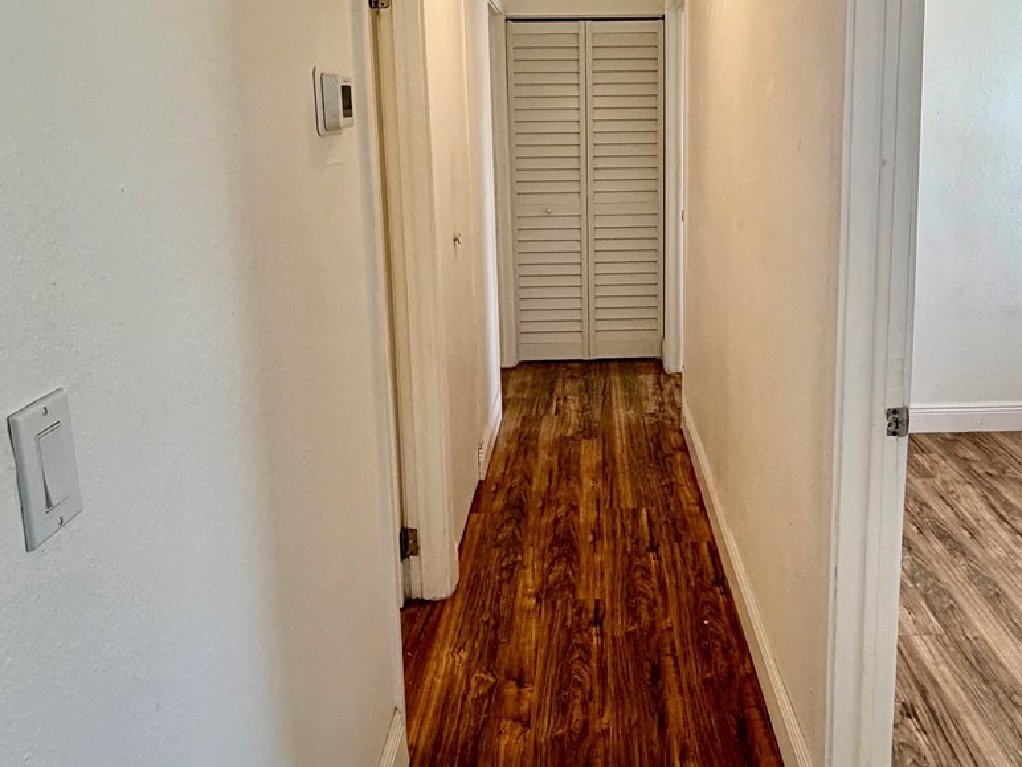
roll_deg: +0.3
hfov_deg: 61.0
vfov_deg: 47.2
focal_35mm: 29
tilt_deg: -8.9
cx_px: 627
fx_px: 856
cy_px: 238
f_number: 2.2
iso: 160
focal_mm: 2.22
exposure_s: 1/120
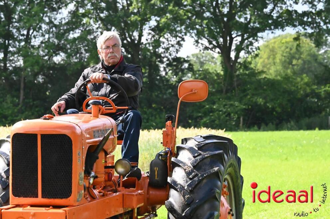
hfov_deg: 9.4
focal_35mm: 220
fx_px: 2014
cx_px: 165
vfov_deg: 6.2
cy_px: 110
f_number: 16
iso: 32000
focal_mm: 220
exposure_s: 1/8000
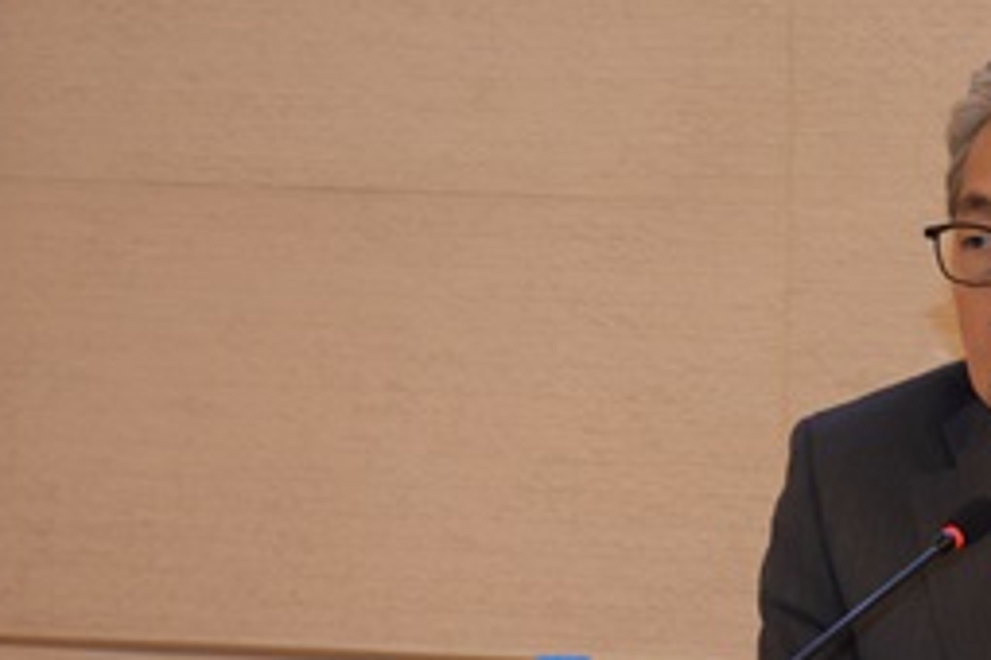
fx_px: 8452
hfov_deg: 6.7
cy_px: 545
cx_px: 968
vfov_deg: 4.5
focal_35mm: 307
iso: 1250
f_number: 7.1
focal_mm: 95
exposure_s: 1/80
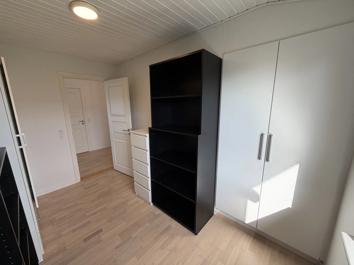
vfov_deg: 85.7
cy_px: 132
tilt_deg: -14.5
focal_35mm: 14
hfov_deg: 102.1
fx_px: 143
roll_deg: -0.3
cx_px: 177
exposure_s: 1/121
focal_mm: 2.22
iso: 50
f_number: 2.2
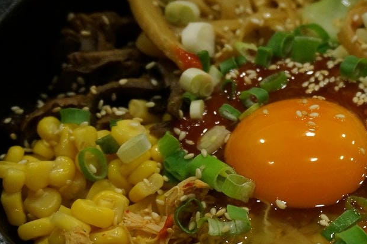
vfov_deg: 17.9
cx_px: 308
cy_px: 149
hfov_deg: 26.0
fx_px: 774
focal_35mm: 76
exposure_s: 1/125
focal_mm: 26
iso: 3200
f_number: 4.5
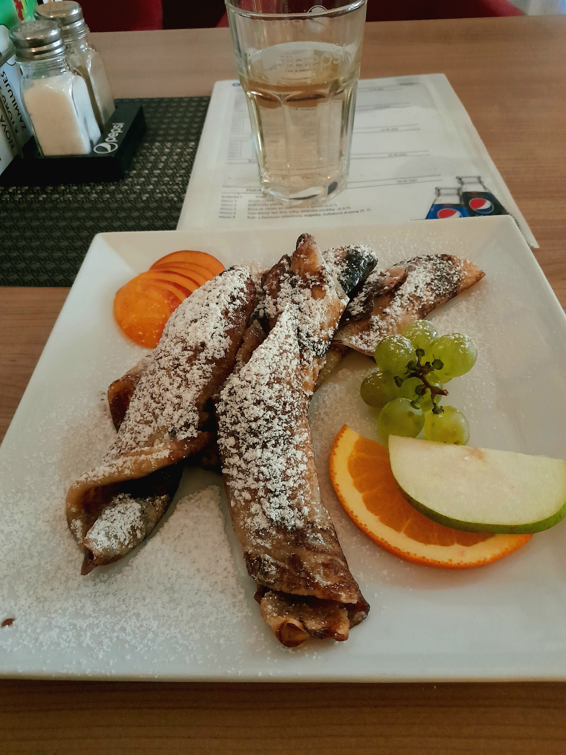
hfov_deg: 54.9
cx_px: 283
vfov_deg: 69.4
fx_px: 545
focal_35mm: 25
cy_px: 378
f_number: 2
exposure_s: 1/20
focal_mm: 4.6
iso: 800
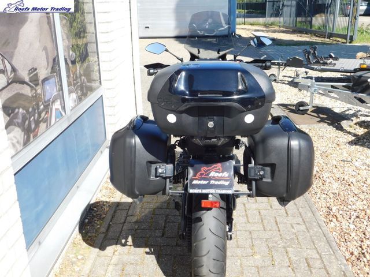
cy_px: 138
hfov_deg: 51.4
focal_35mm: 36
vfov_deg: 39.7
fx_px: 385
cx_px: 185
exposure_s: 1/500
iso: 125
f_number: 3.5
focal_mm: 6.3
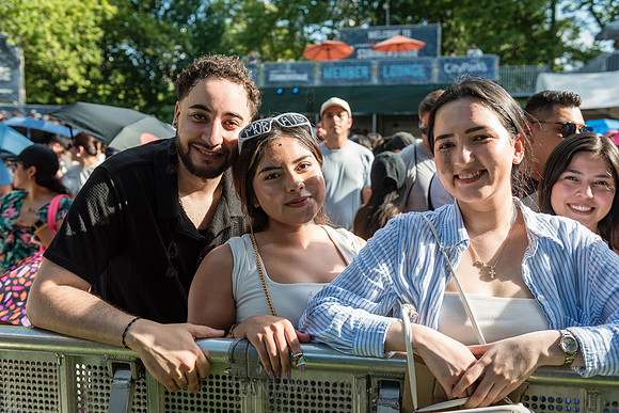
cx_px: 310
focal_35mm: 36
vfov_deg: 36.9
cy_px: 206
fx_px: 619
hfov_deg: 53.1
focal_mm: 36
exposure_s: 1/1000
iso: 500
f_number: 3.5
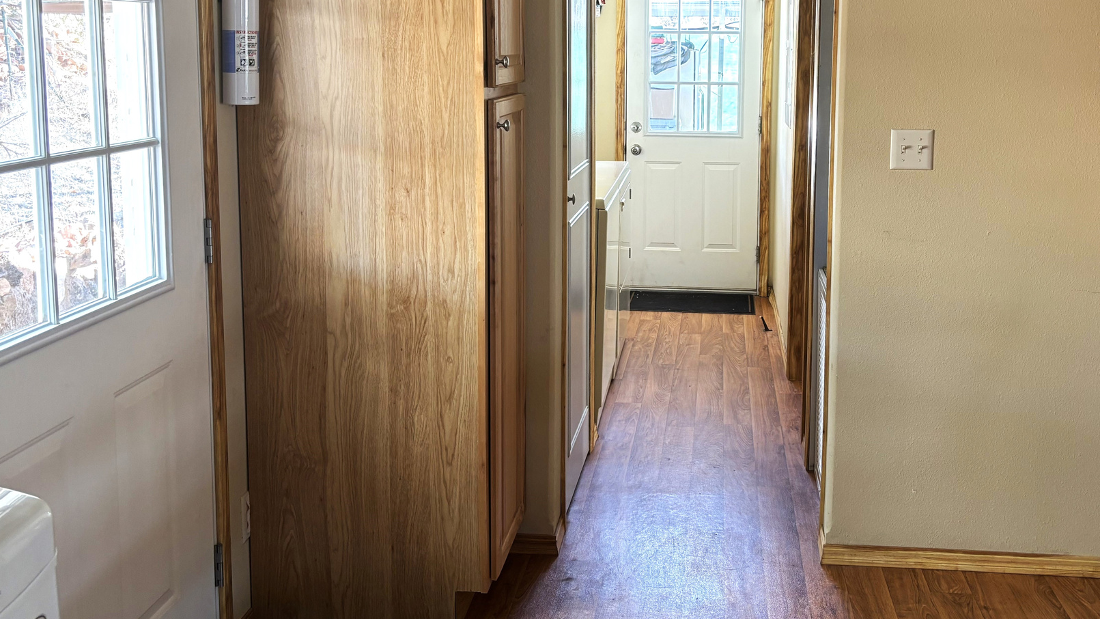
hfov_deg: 54.8
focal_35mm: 36
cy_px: 146
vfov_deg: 32.1
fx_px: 1050
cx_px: 673
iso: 100
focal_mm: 5.96
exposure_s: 1/60
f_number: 1.6
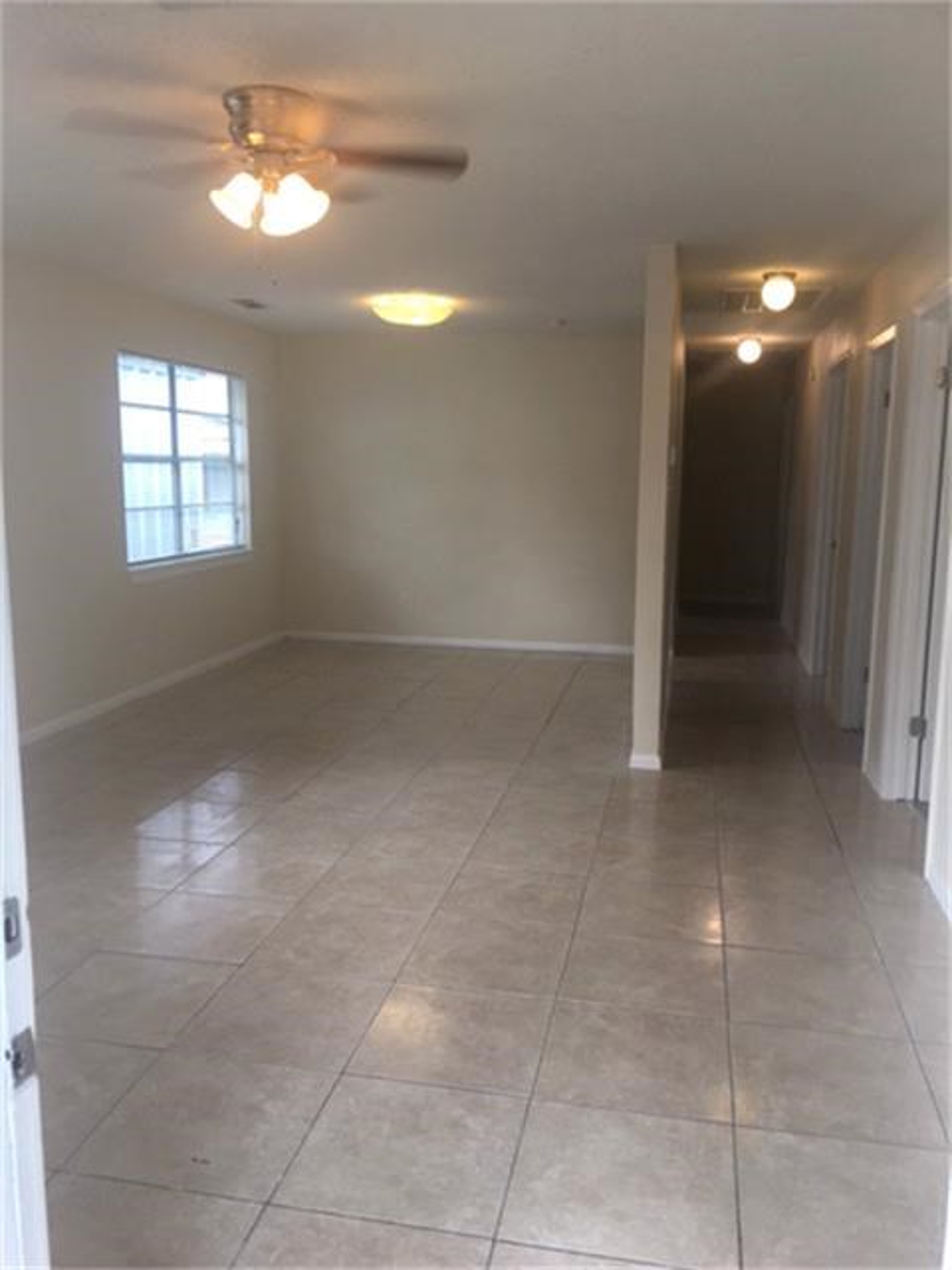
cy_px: 635
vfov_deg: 61.7
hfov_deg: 48.2
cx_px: 476
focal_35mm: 29
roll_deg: -0.1
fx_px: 1063
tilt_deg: -8.1
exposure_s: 1/40
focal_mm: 4.15
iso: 32
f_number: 2.2
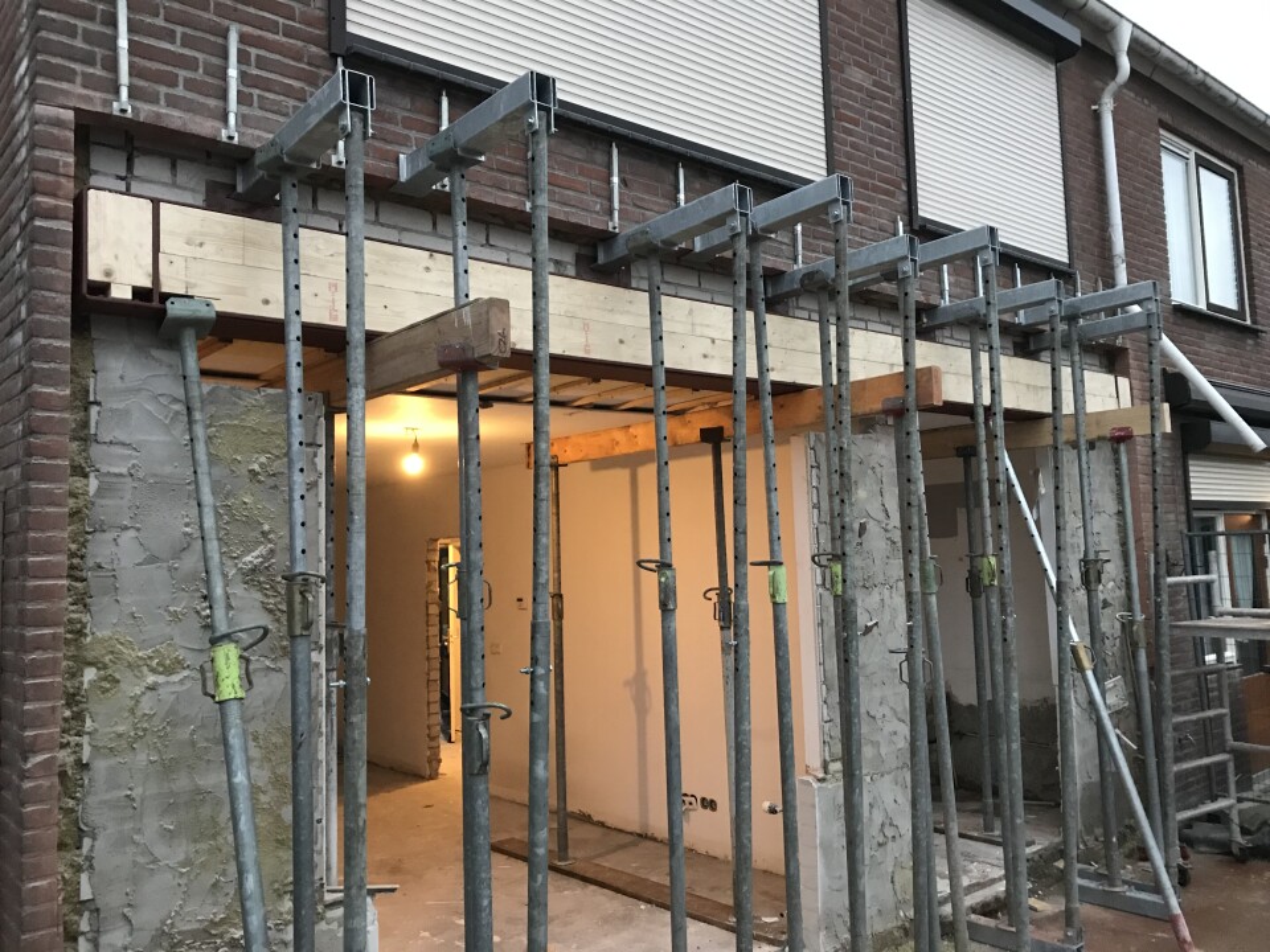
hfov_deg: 63.4
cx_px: 635
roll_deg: +2.6
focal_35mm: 28
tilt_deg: +4.7
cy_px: 476
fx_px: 1027
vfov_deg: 49.7
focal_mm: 3.99
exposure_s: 1/14
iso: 100
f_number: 1.8
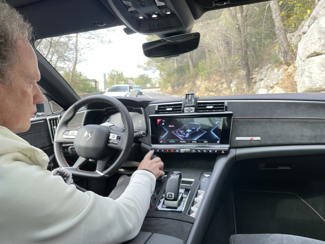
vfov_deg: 53.1
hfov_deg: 67.3
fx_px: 244
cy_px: 122
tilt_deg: -4.1
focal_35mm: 26
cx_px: 162
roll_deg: +0.0
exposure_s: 1/121
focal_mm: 4.2
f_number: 1.6
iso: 40
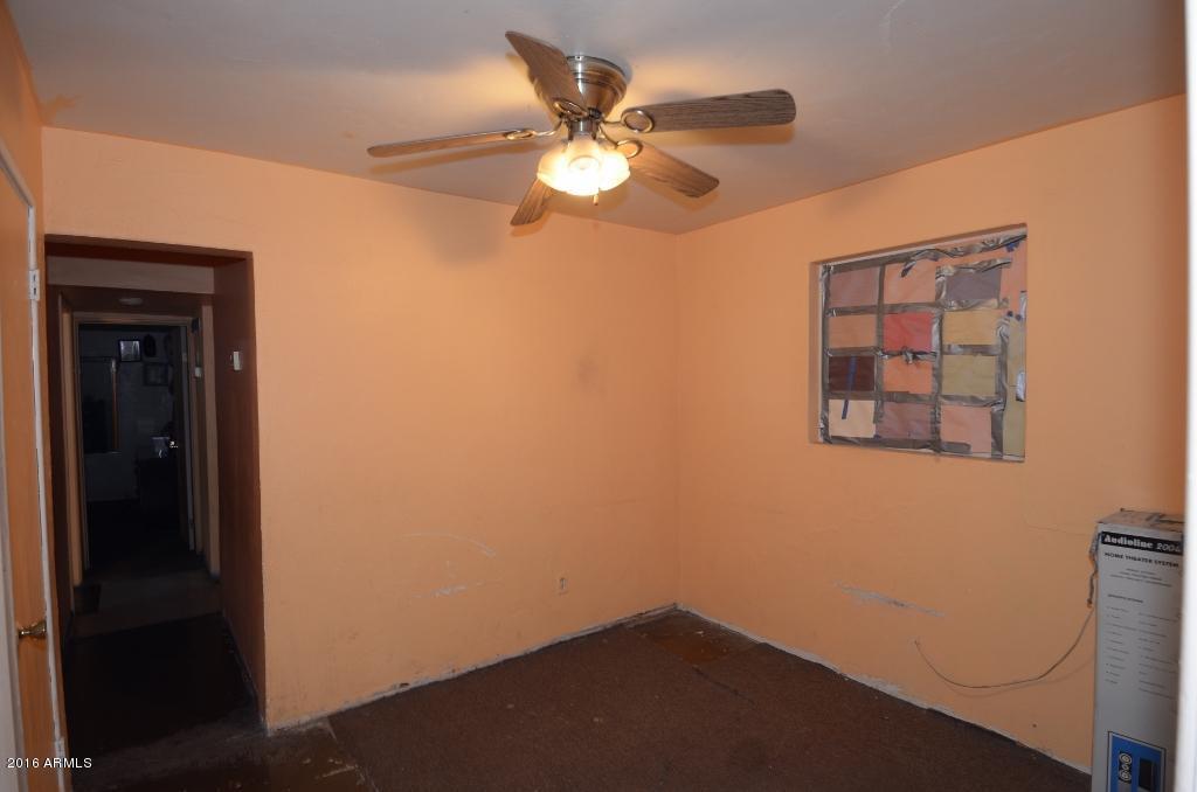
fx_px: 597
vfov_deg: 67.1
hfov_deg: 90.1
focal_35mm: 18
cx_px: 598
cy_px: 396
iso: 400
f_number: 5.6
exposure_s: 1/6
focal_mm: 12
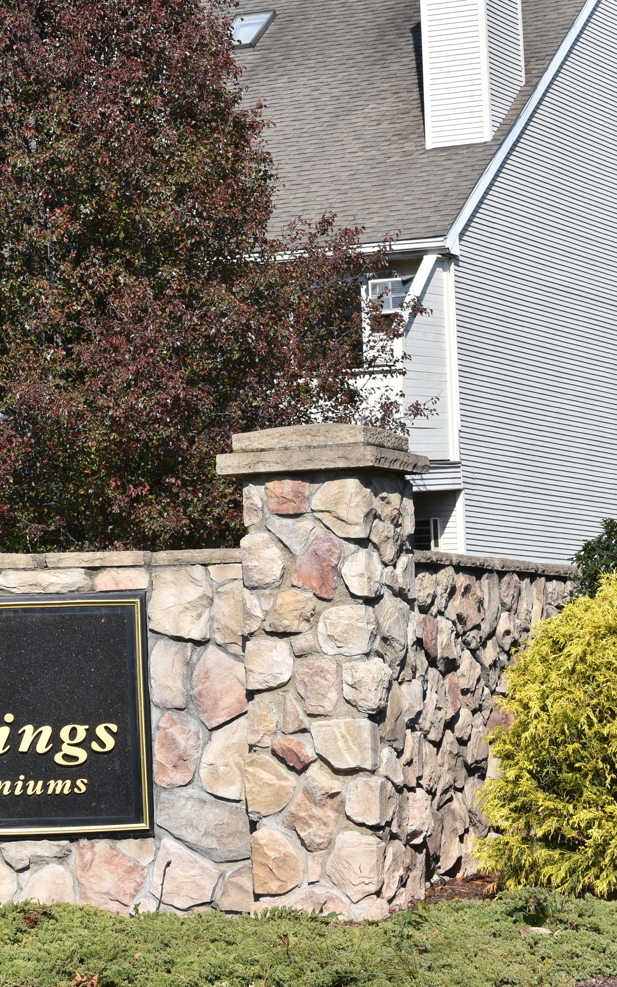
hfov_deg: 9.3
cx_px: -223
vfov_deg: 15.1
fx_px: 3713
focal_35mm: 138
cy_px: 462
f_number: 11
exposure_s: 1/500
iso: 250
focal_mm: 52
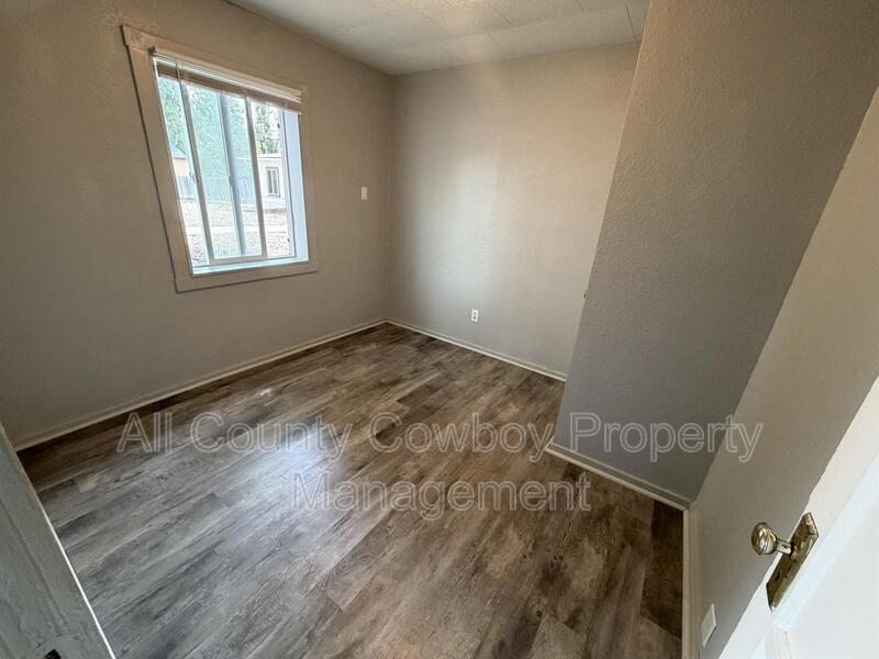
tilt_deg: -21.3
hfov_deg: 102.1
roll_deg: -4.2
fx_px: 356
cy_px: 330
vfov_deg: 85.7
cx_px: 440
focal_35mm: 14
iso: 250
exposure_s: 1/60
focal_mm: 2.22
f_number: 2.2
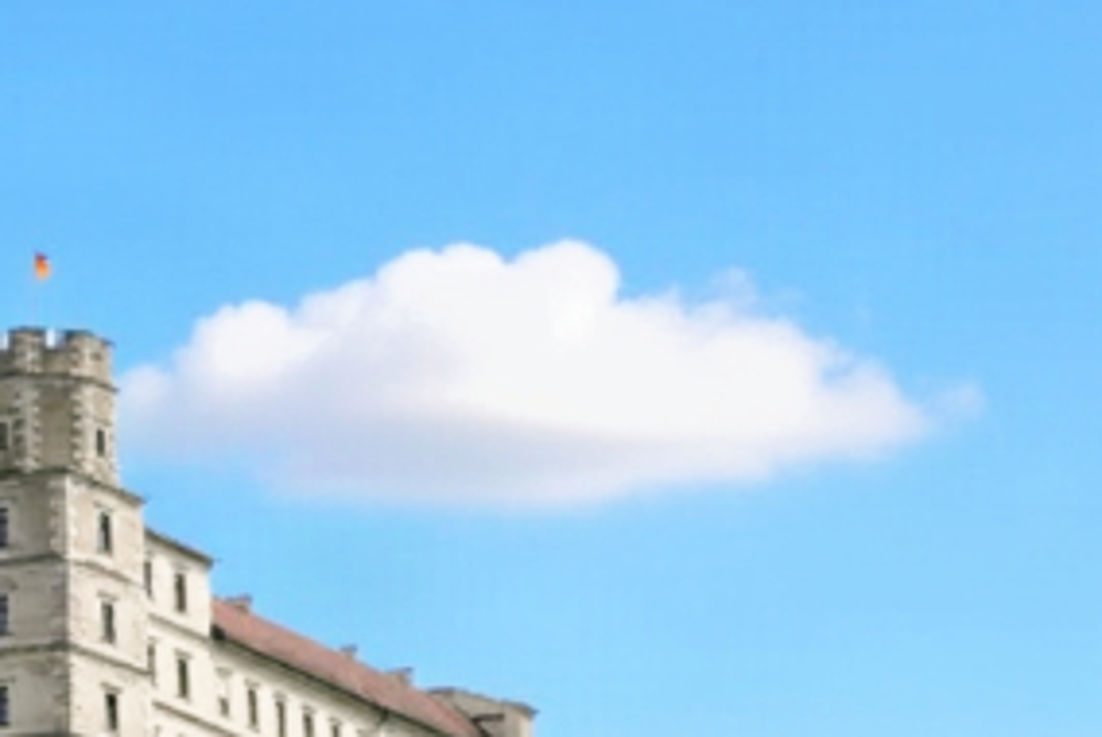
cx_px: -144
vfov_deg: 6.8
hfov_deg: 10.2
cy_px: 1086
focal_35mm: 200
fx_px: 6122
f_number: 7.1
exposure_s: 1/400
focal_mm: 37
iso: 100
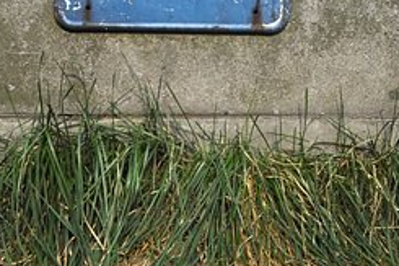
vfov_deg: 19.1
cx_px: 174
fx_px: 786
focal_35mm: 71
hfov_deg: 28.4
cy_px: 91
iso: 100
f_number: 11
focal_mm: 20
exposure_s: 1/50
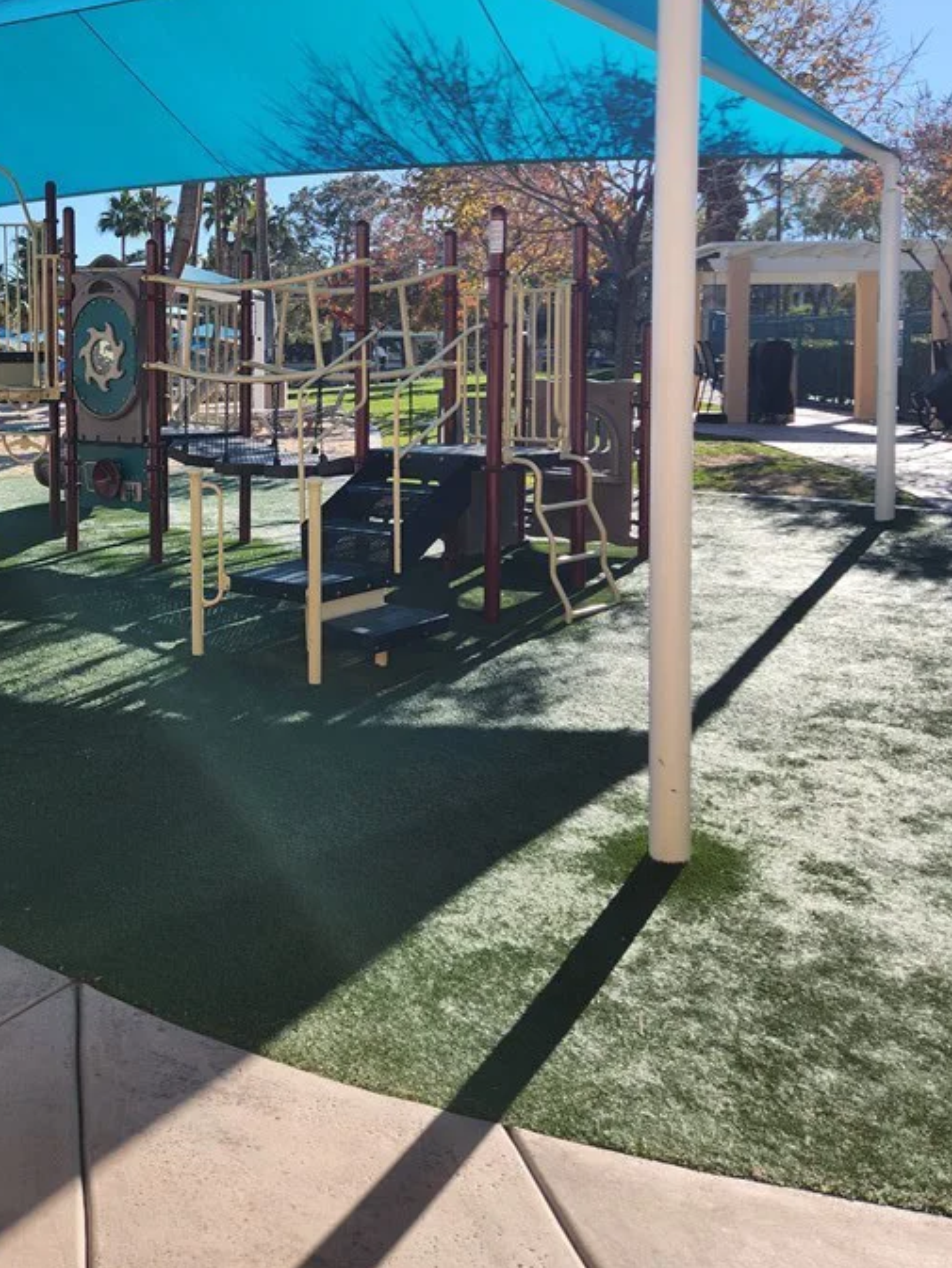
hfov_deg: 39.8
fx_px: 1283
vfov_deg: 51.5
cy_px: 413
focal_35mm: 35
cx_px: 260
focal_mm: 5.4
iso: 20
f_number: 1.8
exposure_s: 1/1336
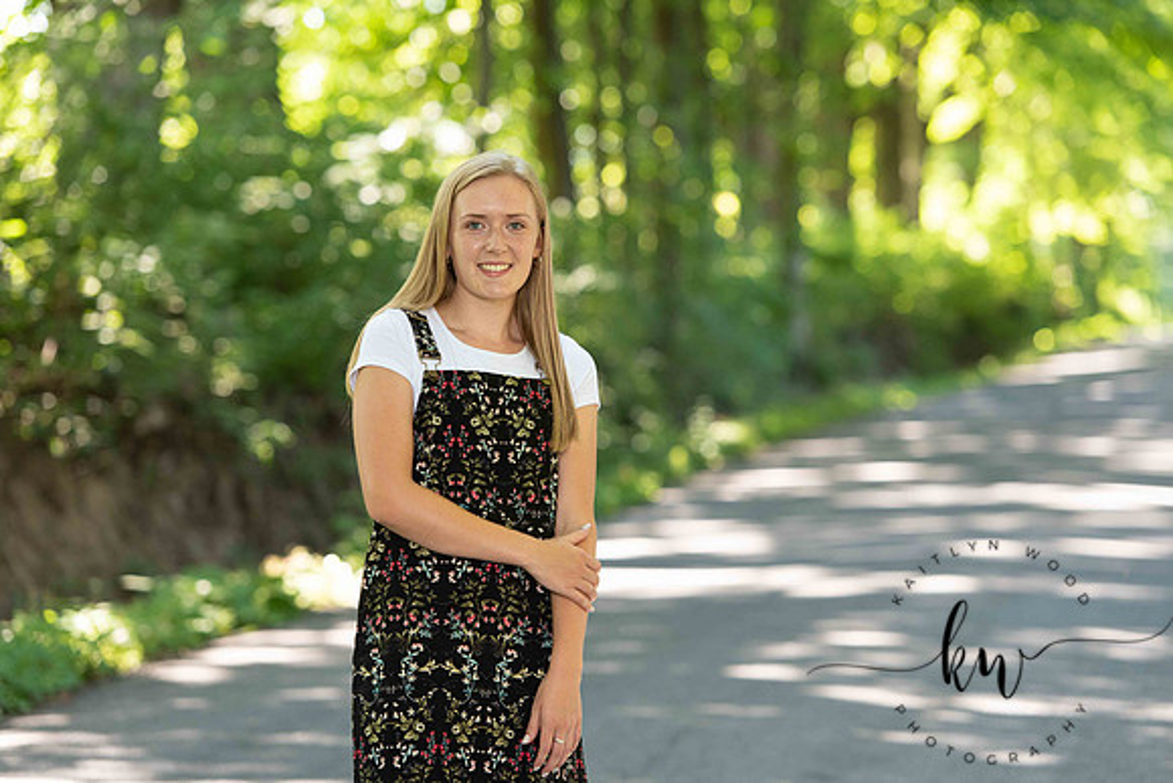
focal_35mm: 140
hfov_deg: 14.7
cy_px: 392
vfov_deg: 9.8
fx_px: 4563
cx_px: 586
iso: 640
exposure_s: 1/200
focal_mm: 140
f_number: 3.5
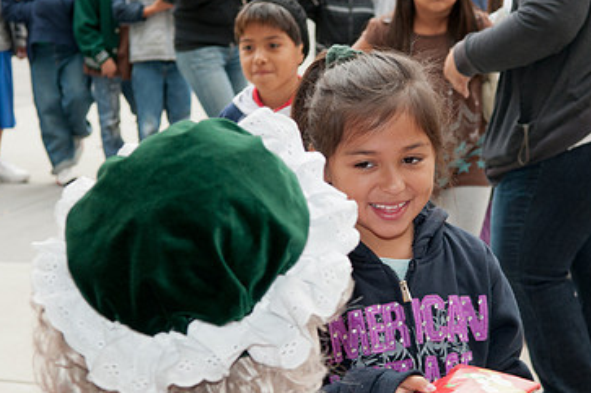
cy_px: 267
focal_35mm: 108
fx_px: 1767
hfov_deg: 18.9
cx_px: 410
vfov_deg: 12.6
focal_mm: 45
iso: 320
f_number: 5.6
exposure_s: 1/125
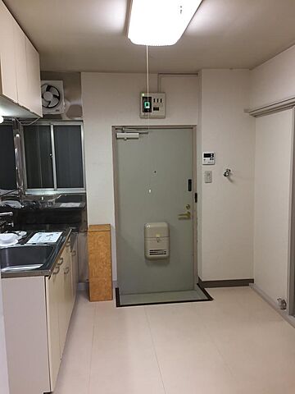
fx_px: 330
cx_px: 148
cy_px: 197
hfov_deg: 48.2
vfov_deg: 61.7
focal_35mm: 29
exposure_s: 1/33
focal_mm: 4.15
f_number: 2.2
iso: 80
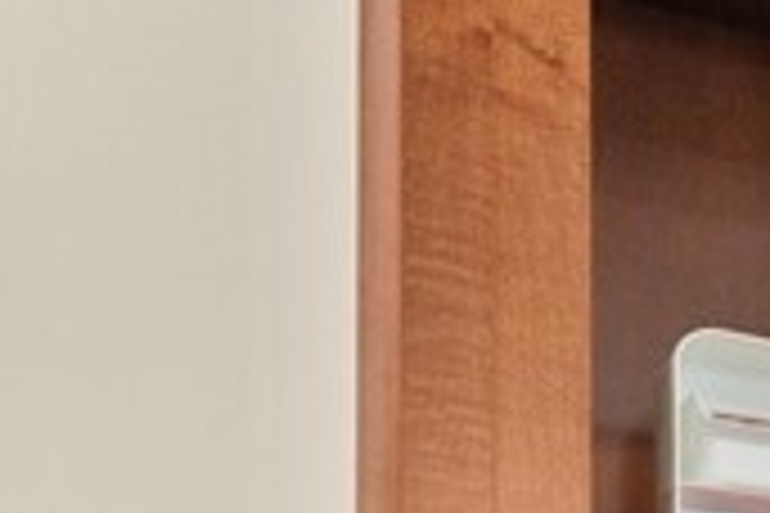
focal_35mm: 89
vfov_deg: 13.4
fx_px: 1903
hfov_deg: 13.0
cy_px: 992
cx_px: 2085
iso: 1000
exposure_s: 1/20
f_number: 7.1
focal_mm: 14
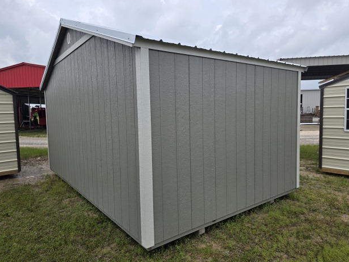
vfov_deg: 56.8
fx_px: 242
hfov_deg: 71.6
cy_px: 128
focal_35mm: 24
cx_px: 167
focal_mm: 6.3
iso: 80
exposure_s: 1/4539
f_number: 1.7
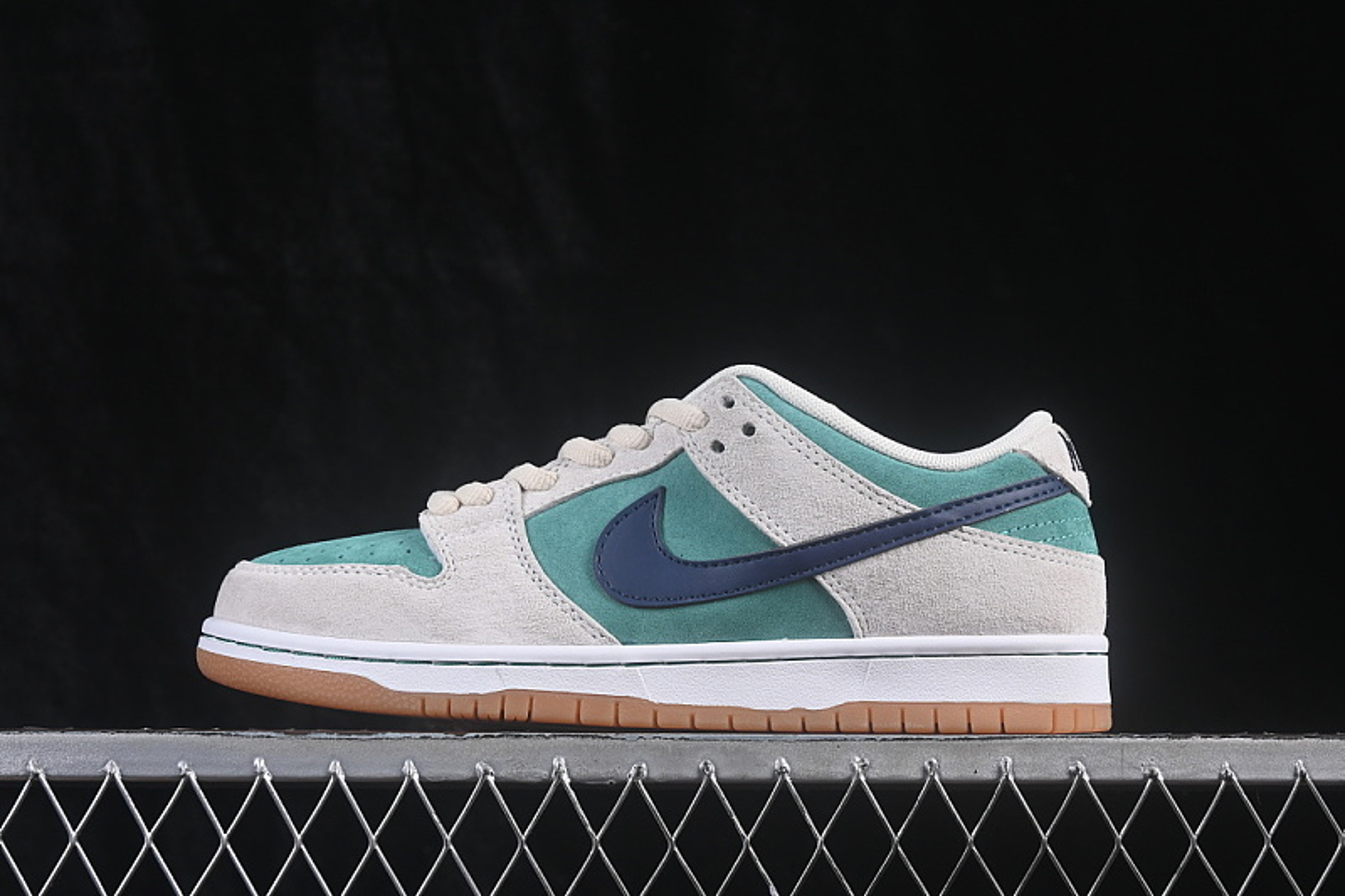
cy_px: 448
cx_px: 672
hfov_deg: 27.0
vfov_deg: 18.2
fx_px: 2801
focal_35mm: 75
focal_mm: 50
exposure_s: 1/80
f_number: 8
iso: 160
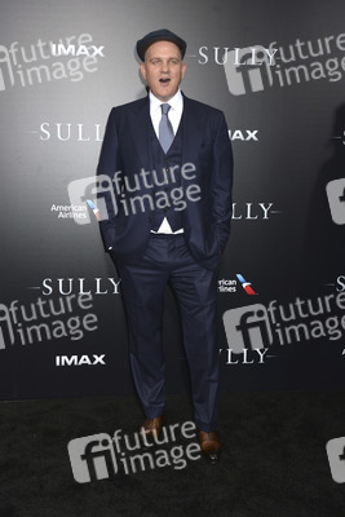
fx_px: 603
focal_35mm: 42
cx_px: 172
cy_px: 258
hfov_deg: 31.9
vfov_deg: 46.4
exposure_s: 1/250
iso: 640
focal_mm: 42
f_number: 6.3
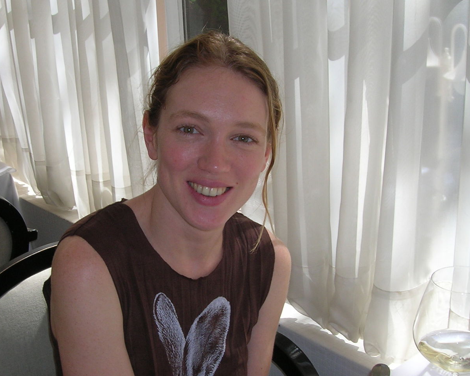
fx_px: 737
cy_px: 234
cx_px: 202
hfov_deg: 35.3
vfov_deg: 28.5
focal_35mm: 53
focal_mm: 5.7
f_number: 4.9
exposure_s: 1/60
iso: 50
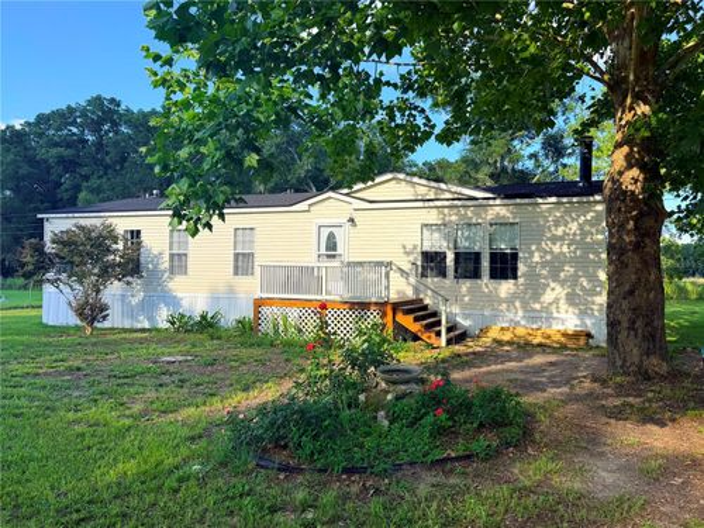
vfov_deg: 56.8
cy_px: 264
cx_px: 352
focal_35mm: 24
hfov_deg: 71.6
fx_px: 488
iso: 80
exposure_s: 1/1464
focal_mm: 6.76
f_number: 1.78
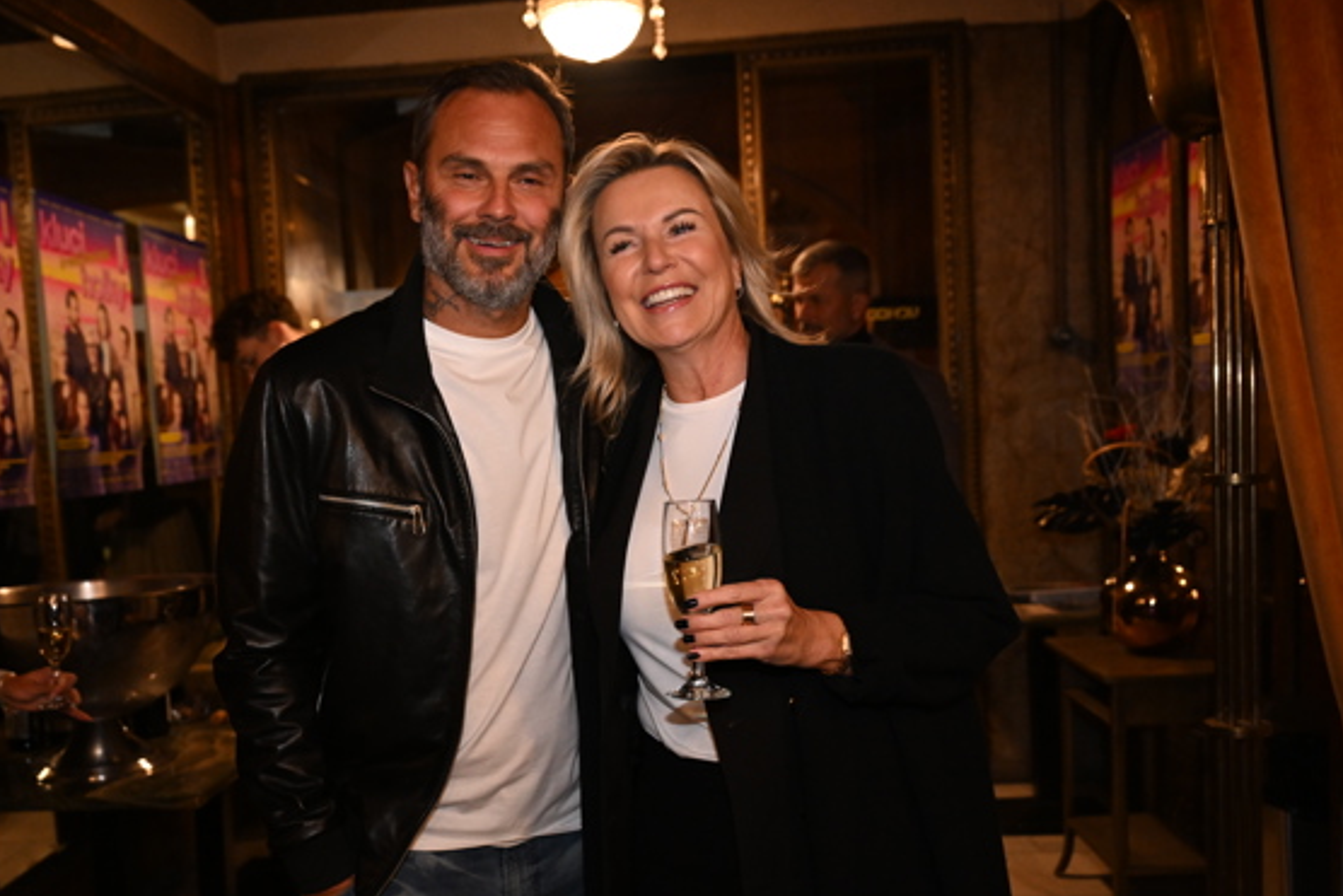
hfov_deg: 52.2
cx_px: 580
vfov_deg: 36.2
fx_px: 1366
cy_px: 522
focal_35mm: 37
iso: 4000
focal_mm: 29.5
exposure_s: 1/200
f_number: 3.5
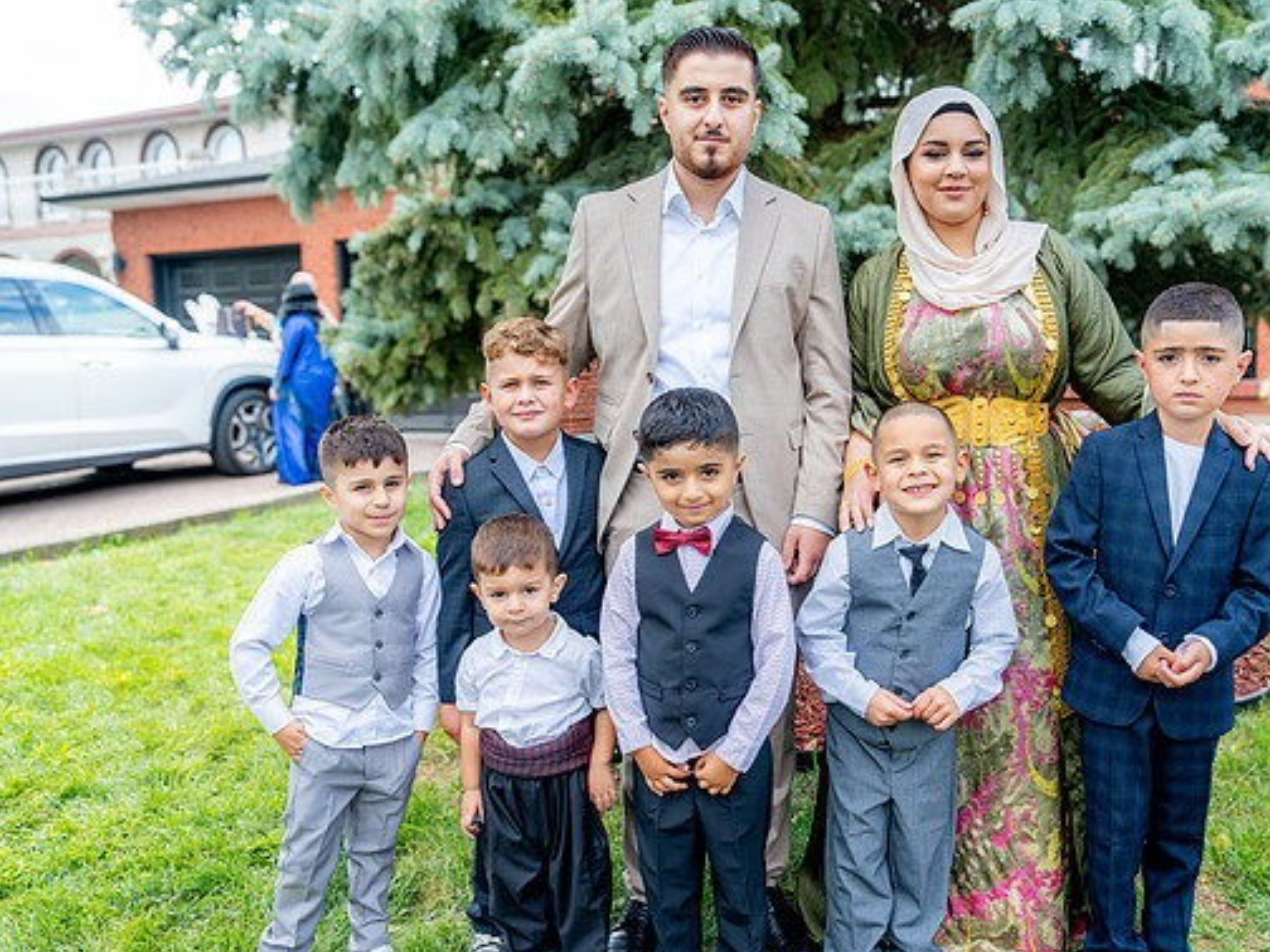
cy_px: 485
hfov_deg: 58.1
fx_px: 1137
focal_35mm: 31
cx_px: 728
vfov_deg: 45.4
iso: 320
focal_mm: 28
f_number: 7.1
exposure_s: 1/200
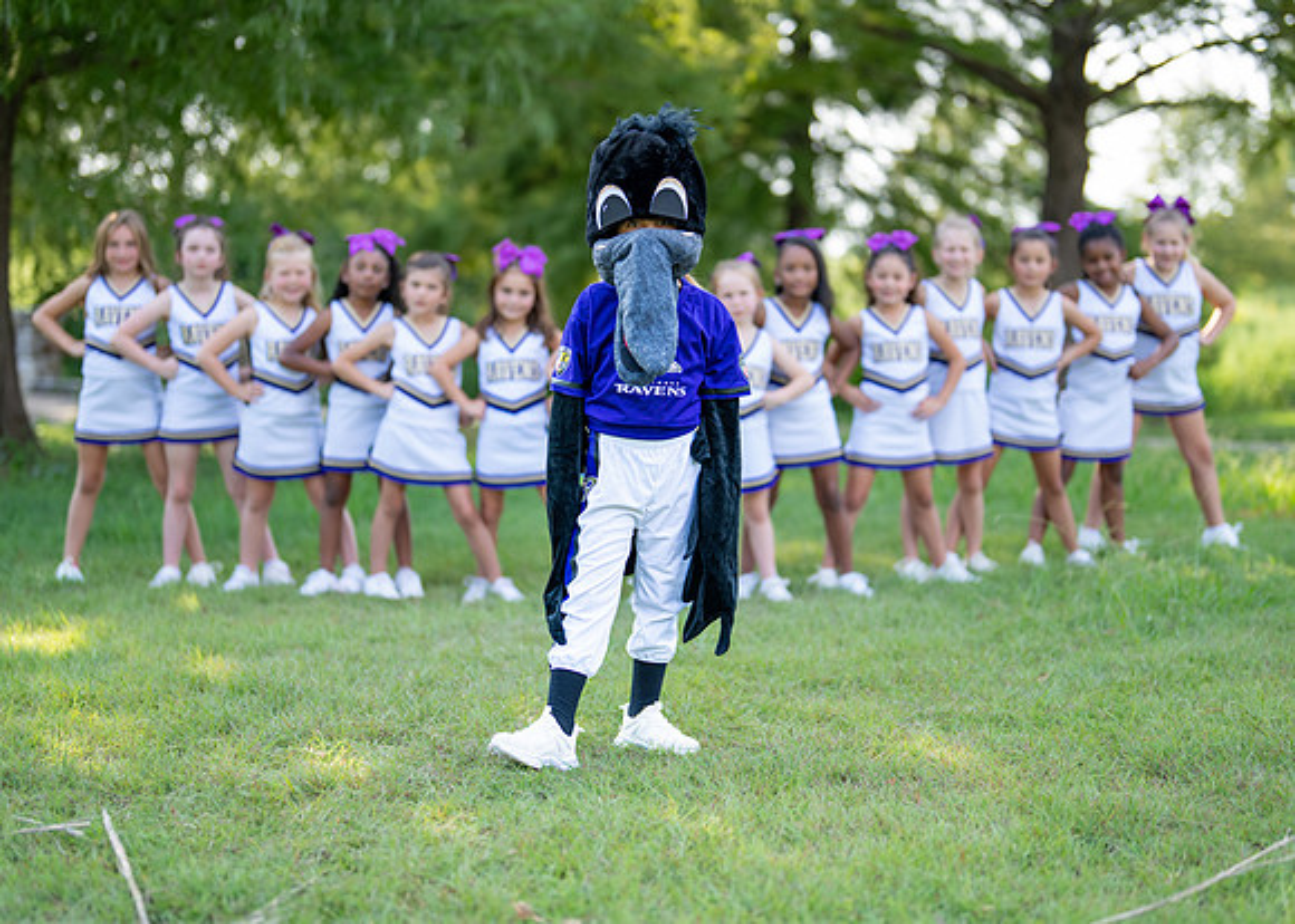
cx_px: 657
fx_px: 2362
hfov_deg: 30.7
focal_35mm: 64
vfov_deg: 22.1
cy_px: 428
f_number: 1.2
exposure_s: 1/1250
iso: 125
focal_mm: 50
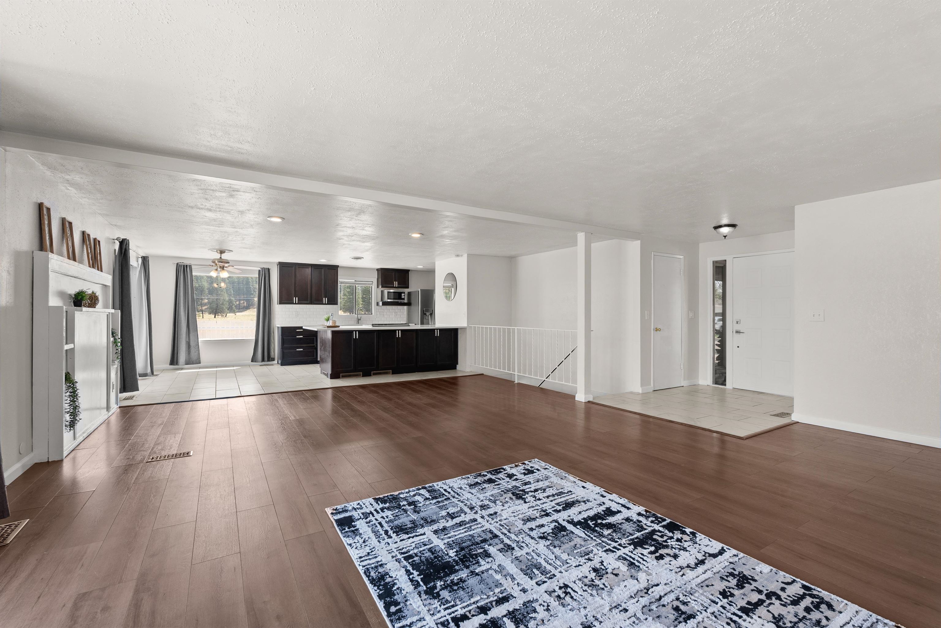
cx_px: 470
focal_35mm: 16
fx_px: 418
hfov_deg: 96.7
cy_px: 314
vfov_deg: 73.8
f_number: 8
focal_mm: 16
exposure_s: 1/10
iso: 400
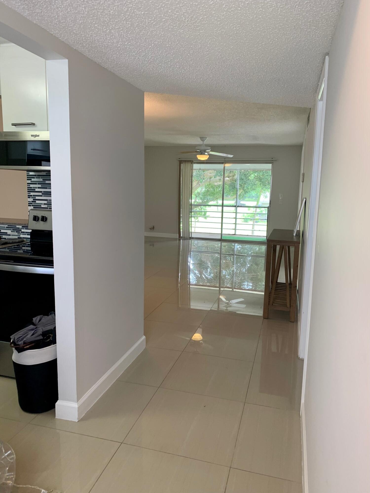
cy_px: 246
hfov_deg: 53.1
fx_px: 371
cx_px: 185
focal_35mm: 26
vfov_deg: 67.3
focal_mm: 4.25
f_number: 1.8
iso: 64
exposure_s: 1/60
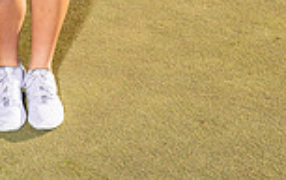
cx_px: 30
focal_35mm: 123
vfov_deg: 9.7
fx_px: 960
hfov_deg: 16.7
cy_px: -214
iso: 100
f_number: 8
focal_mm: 41
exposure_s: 1/250
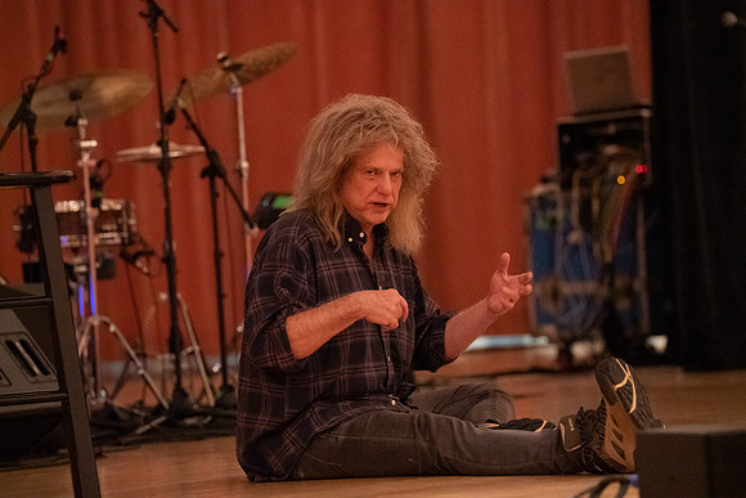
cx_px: 373
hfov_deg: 10.3
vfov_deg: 6.9
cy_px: 249
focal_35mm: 200
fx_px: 4145
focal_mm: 200
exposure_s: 1/160
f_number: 4.5
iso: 20000
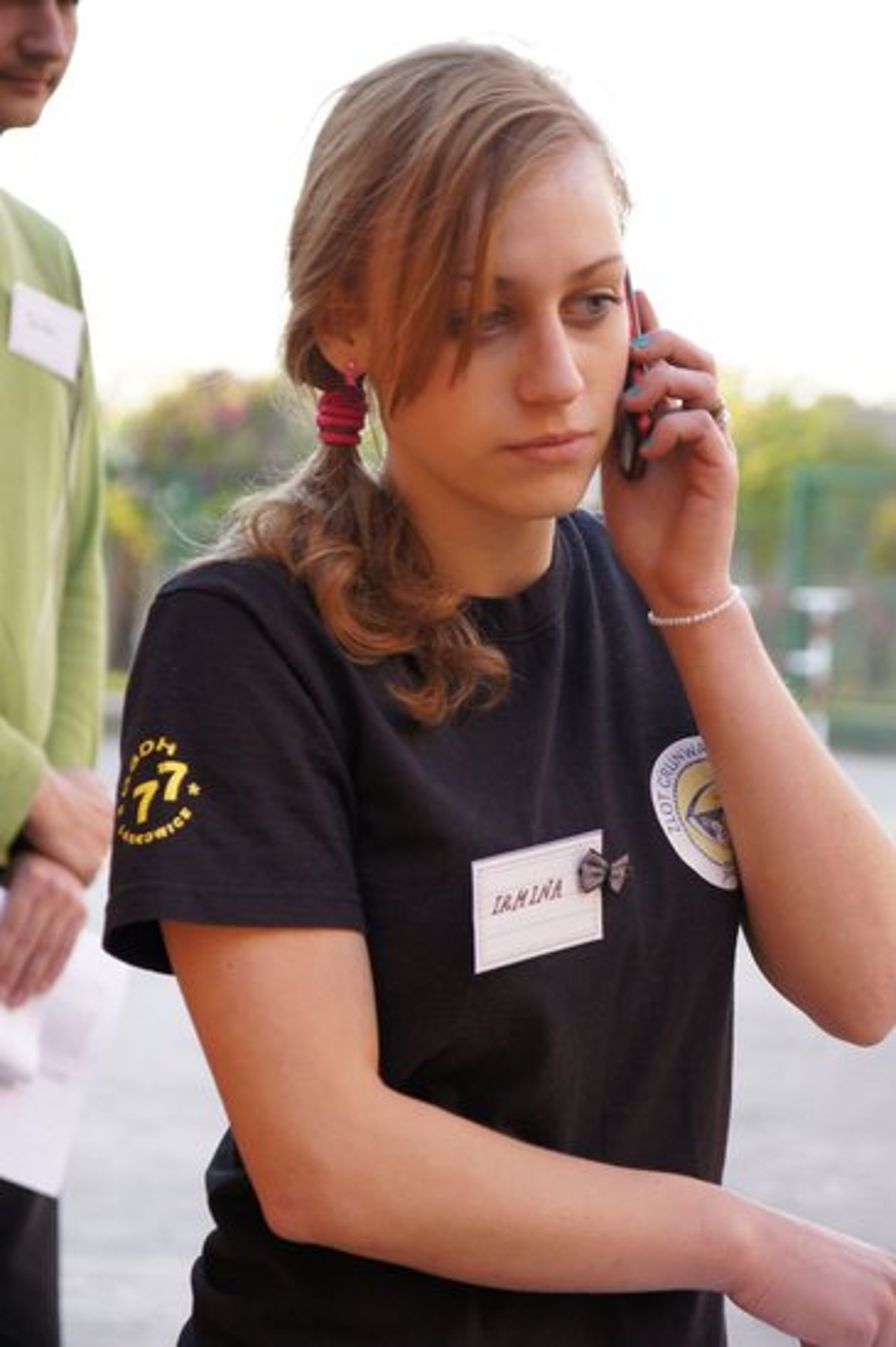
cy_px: 674
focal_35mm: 105
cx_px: 448
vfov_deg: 19.5
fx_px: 3927
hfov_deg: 13.0
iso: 400
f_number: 4
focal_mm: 70
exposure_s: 1/80
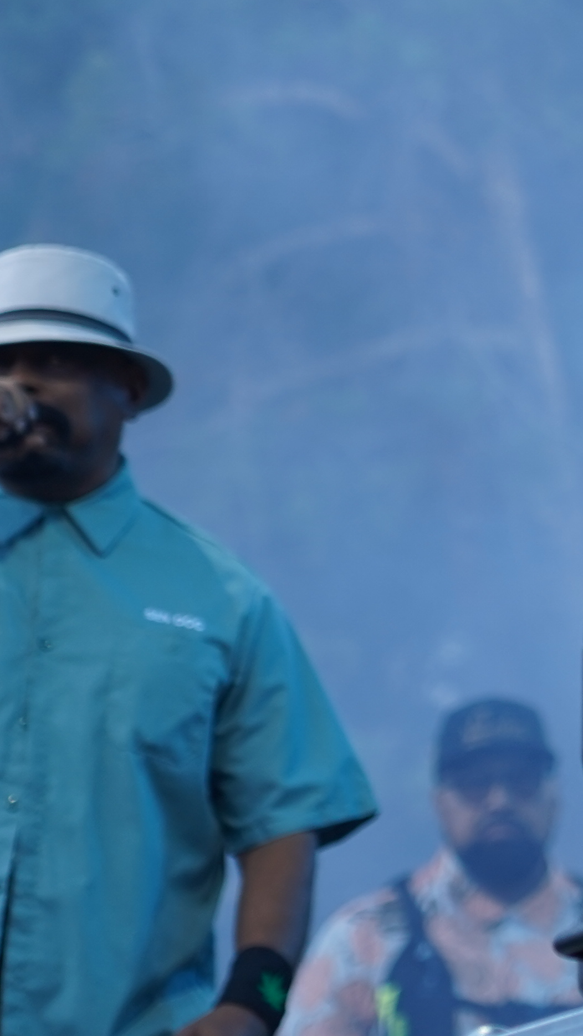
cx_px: 954
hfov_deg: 3.4
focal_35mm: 353
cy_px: 69
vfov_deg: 6.1
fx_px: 9696
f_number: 4
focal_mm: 105
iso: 200
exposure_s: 1/125
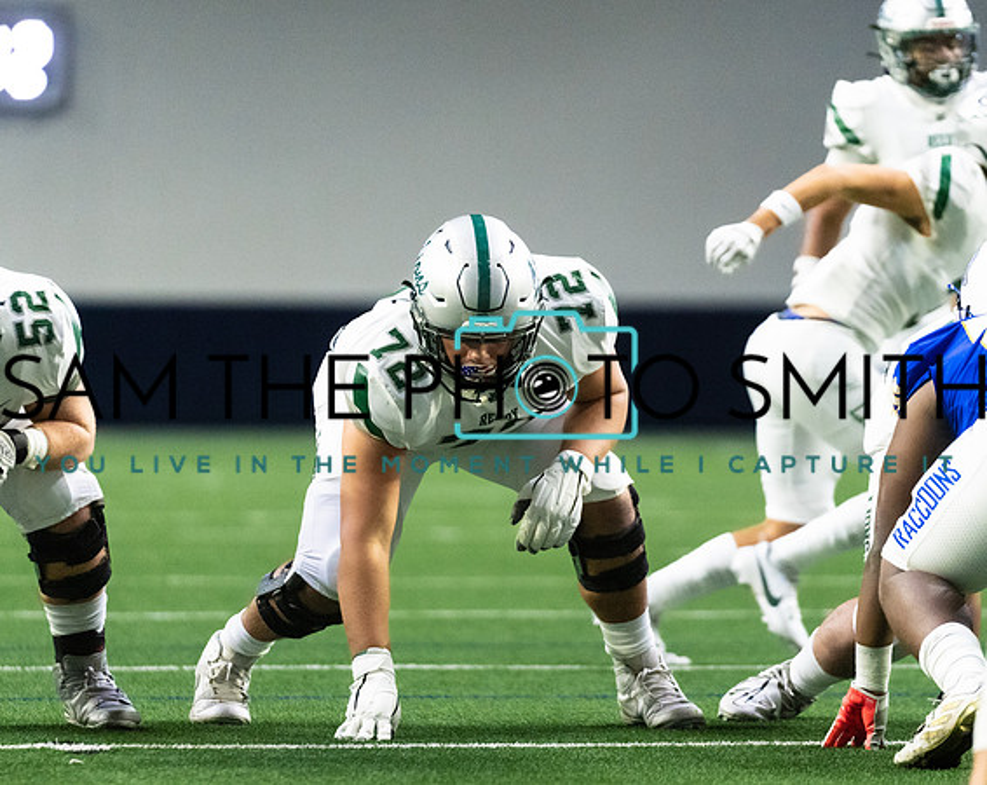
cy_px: 377
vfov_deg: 5.2
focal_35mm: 294
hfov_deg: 6.6
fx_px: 8559
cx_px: 523
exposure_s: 1/1250
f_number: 2.8
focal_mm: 200
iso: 4000
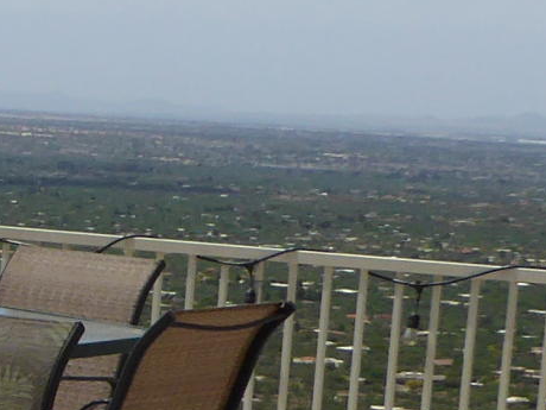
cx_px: -487
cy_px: 477
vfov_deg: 9.0
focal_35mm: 163
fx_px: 2571
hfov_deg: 11.2
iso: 100
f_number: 3.5
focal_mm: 4.3
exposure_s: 1/2000
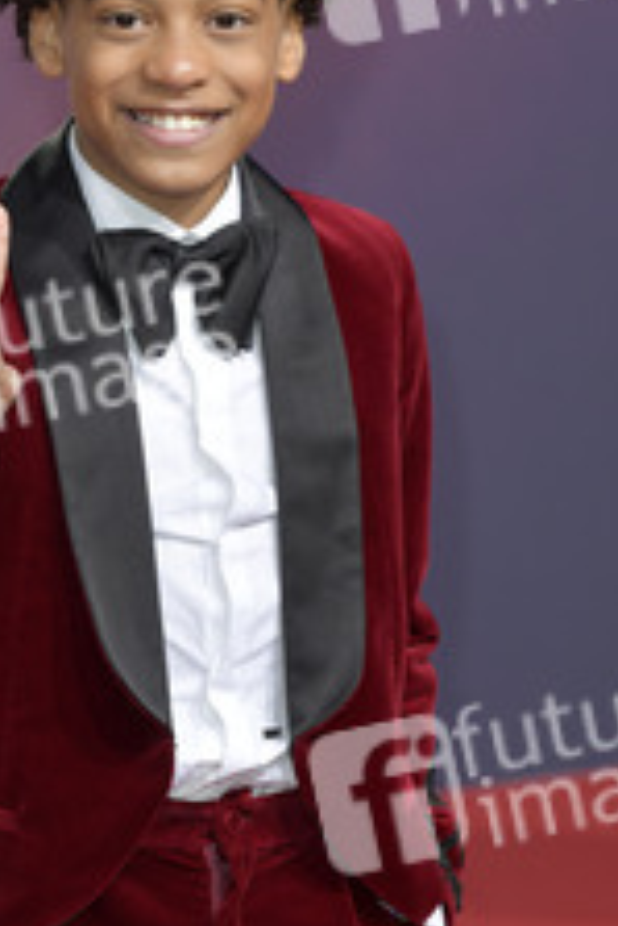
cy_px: 569
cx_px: 145
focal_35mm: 224
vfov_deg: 9.2
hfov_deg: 6.1
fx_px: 5759
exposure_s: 1/200
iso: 400
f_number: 6.3
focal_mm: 125
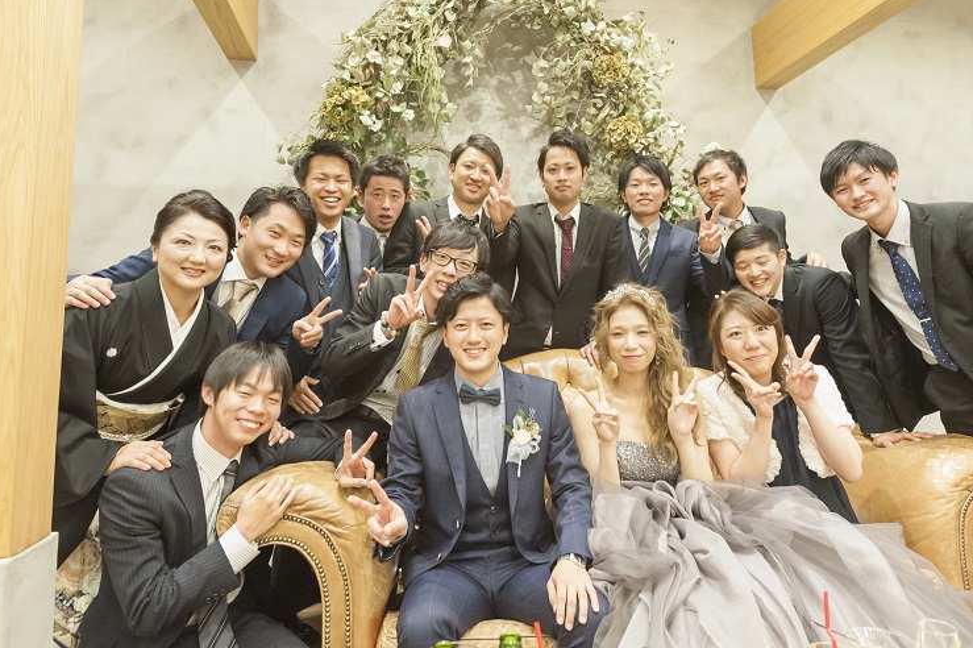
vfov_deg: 54.7
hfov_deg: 76.1
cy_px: 264
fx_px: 621
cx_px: 495
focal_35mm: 23
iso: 3200
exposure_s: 1/60
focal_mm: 17
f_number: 4
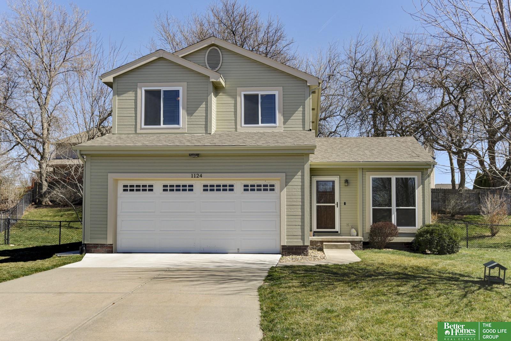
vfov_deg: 42.4
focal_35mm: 31
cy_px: 170
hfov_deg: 60.3
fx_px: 440
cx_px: 256
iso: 400
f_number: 8
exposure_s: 1/1250
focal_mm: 31
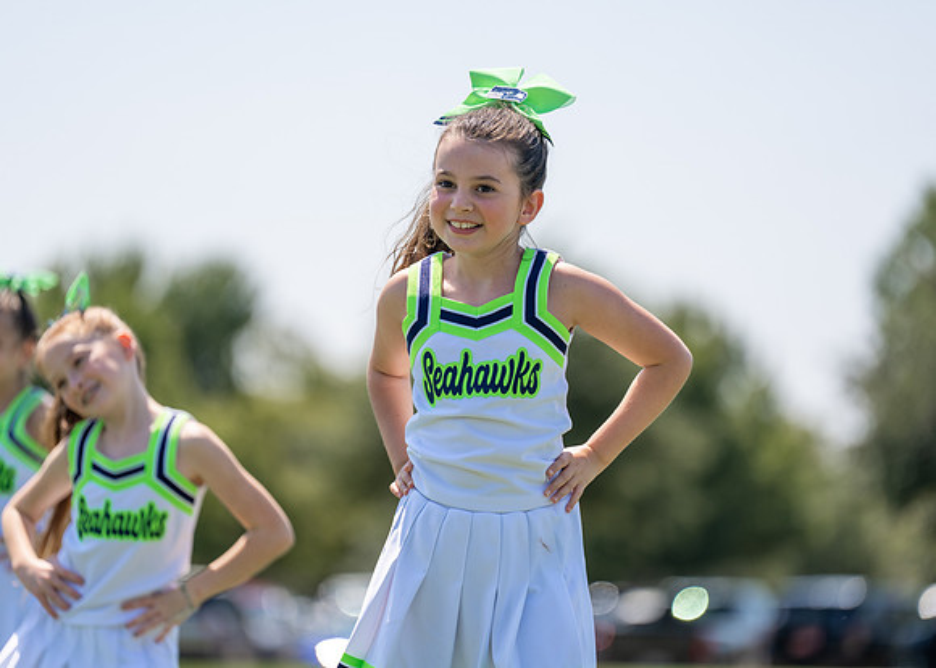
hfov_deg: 9.5
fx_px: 5620
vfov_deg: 6.8
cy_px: 334
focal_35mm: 211
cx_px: 468
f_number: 2.8
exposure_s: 1/1600
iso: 100
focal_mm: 200
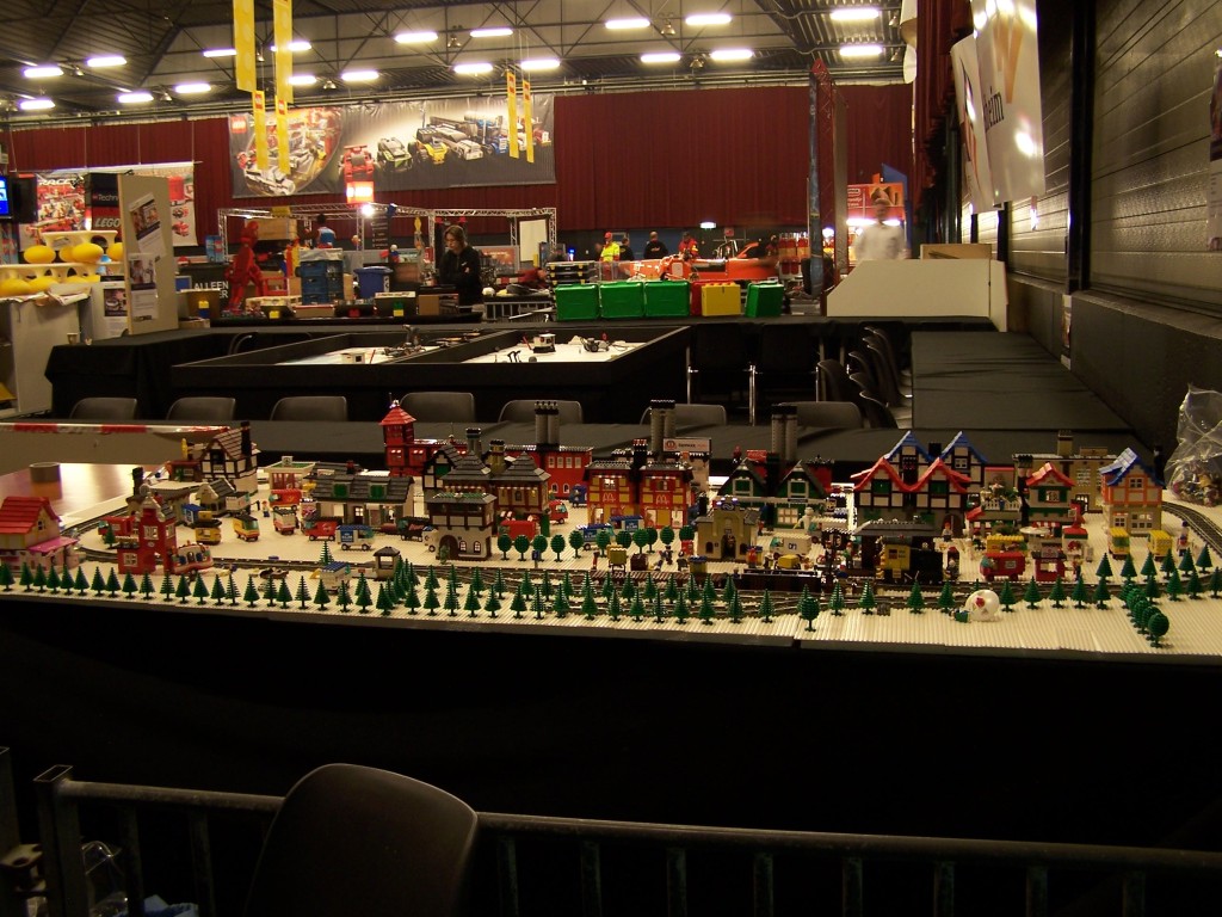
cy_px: 458
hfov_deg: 49.0
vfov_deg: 37.7
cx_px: 611
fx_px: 1341
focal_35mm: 38
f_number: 2.8
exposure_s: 1/2
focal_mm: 6.3
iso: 80
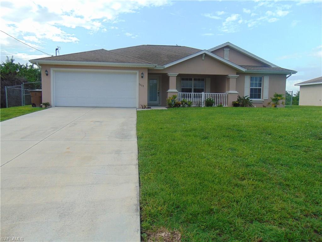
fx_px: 233
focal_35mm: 25
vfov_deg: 54.9
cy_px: 121
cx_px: 161
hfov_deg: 69.4
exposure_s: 1/500
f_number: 3
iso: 80
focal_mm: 4.5
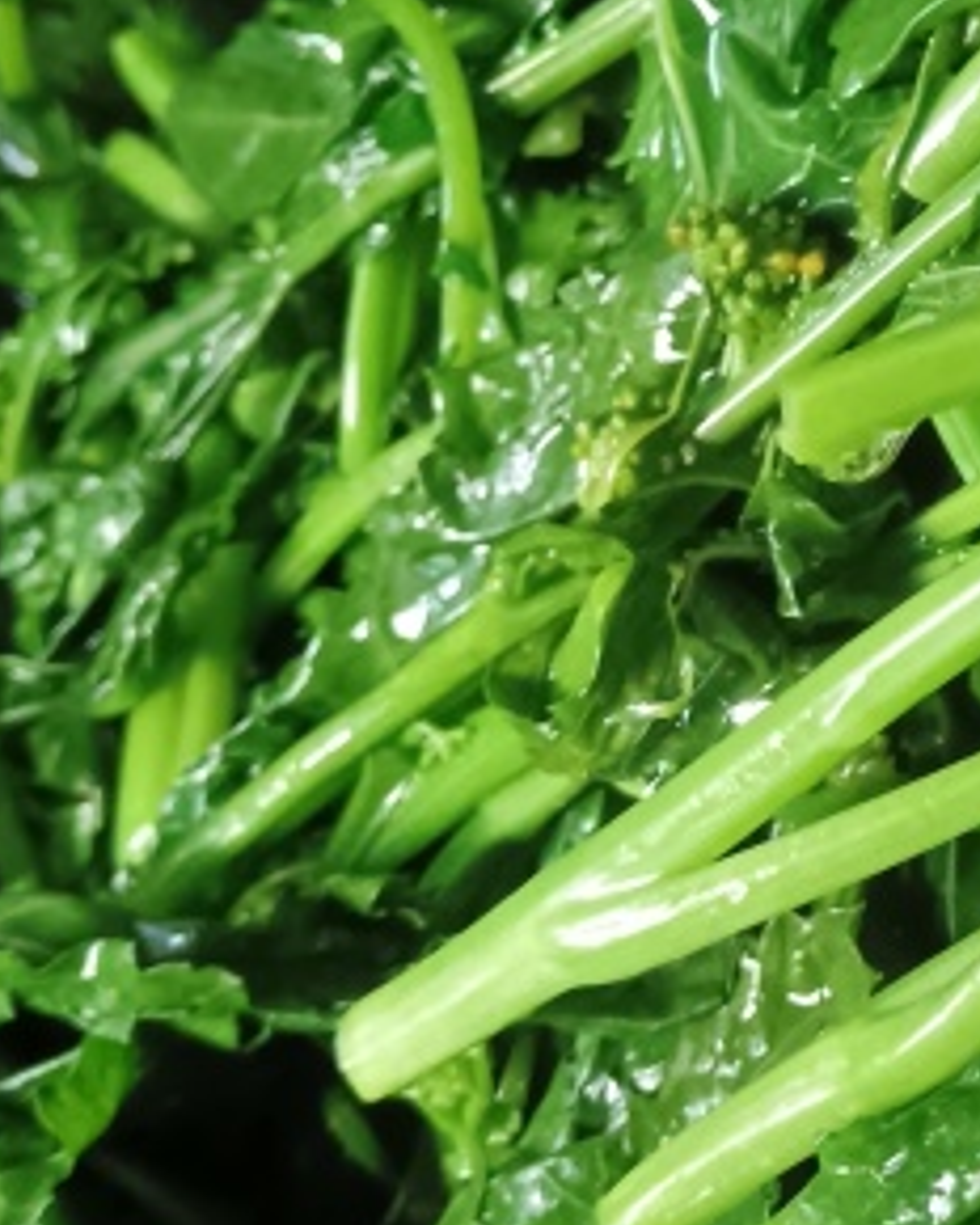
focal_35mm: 97
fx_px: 3517
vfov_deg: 19.7
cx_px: 1094
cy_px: 488
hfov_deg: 15.4
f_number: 1.9
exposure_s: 1/100
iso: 4563
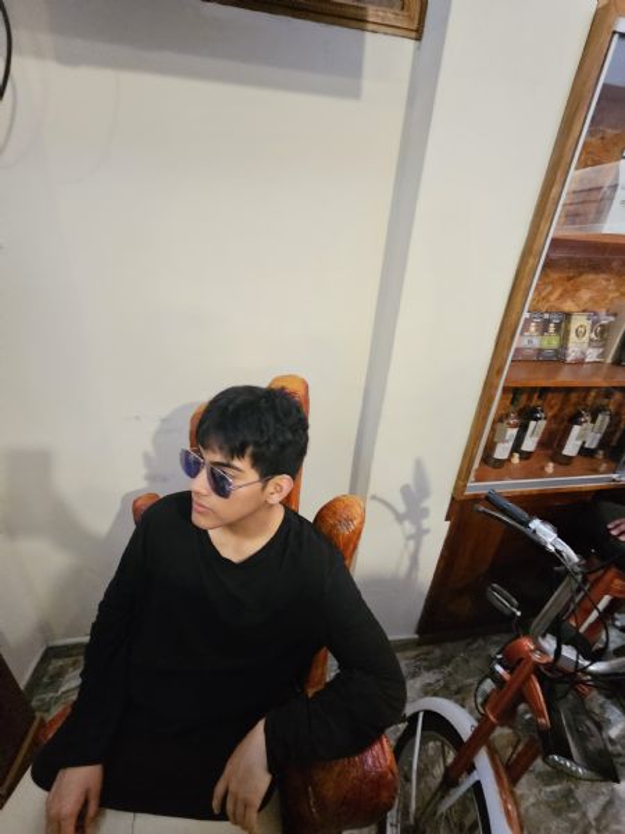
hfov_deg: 89.9
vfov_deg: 106.2
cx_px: 312
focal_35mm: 13
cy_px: 417
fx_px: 313
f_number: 2.2
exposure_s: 1/24
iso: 1250
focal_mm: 2.2
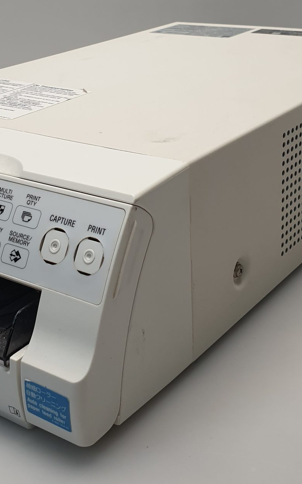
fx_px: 738
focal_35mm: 56
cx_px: 112
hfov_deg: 23.1
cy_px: 132
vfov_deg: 35.6
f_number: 2.4
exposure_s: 1/100
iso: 100
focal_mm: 4.3
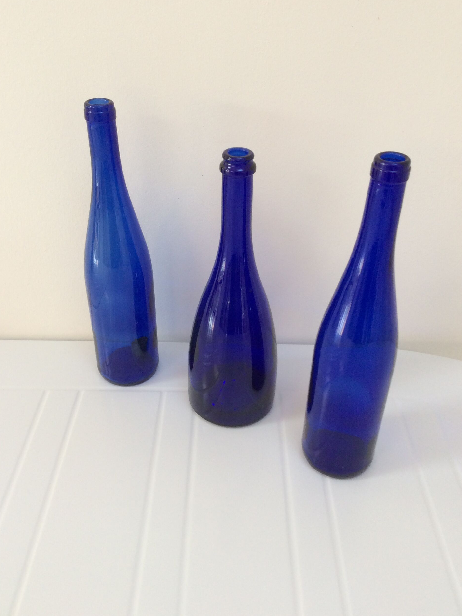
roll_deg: +0.1
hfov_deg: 42.9
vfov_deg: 55.3
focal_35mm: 33
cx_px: 227
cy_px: 300
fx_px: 587
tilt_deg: -35.4
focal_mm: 3.3
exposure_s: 1/24
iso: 40
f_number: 2.4
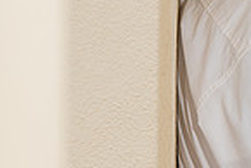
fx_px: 4781
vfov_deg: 2.0
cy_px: 67
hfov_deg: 3.0
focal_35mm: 685
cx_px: 467
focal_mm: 145
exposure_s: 1/200
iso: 200
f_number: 5
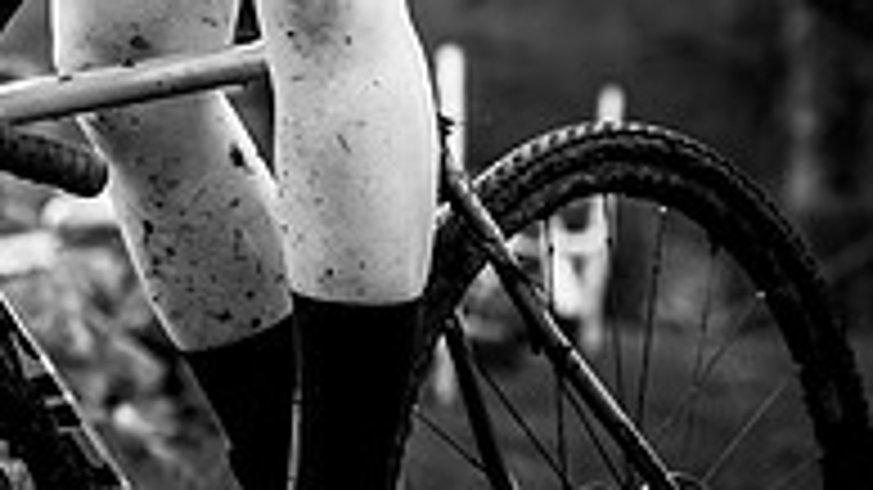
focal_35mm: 333
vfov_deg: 3.6
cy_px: -744
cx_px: -463
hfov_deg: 6.4
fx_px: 7706
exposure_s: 1/1000
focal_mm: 70
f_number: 3.5
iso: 400
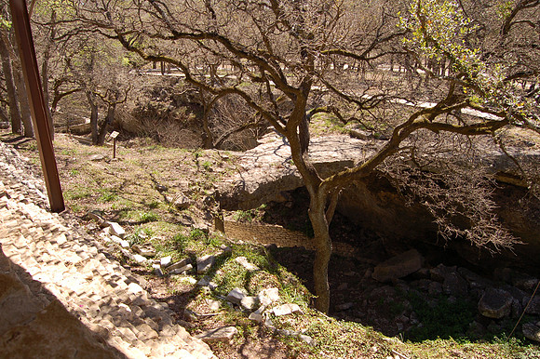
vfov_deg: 47.9
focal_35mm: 27
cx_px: 270
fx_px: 405
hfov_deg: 67.4
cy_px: 180
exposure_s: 1/200
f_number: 7.1
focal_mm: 18
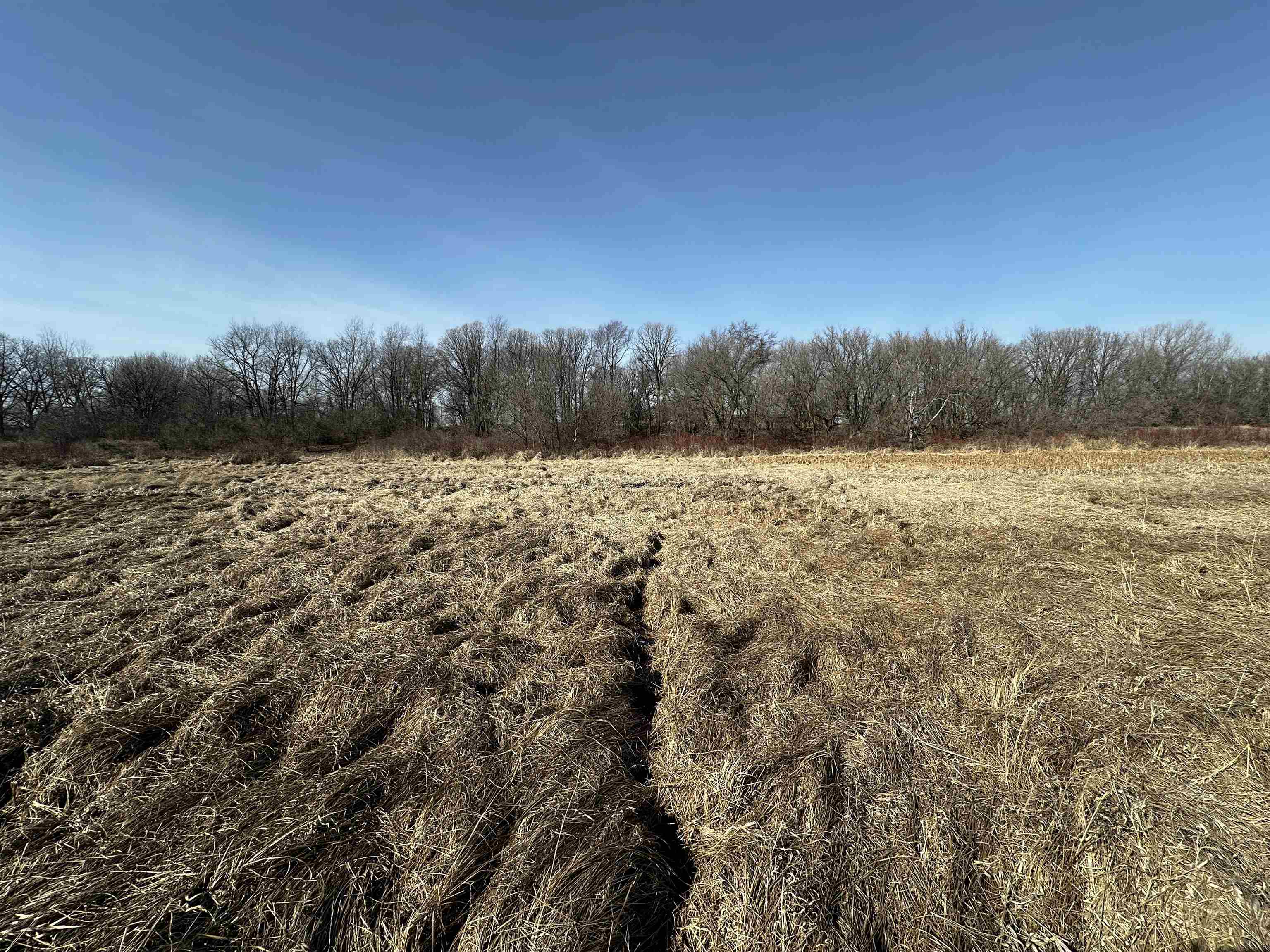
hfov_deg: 102.1
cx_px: 635
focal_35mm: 14
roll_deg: +0.4
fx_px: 514
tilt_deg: -4.0
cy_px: 476
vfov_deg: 85.7
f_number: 2.2
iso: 40
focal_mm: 2.22
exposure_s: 1/1855
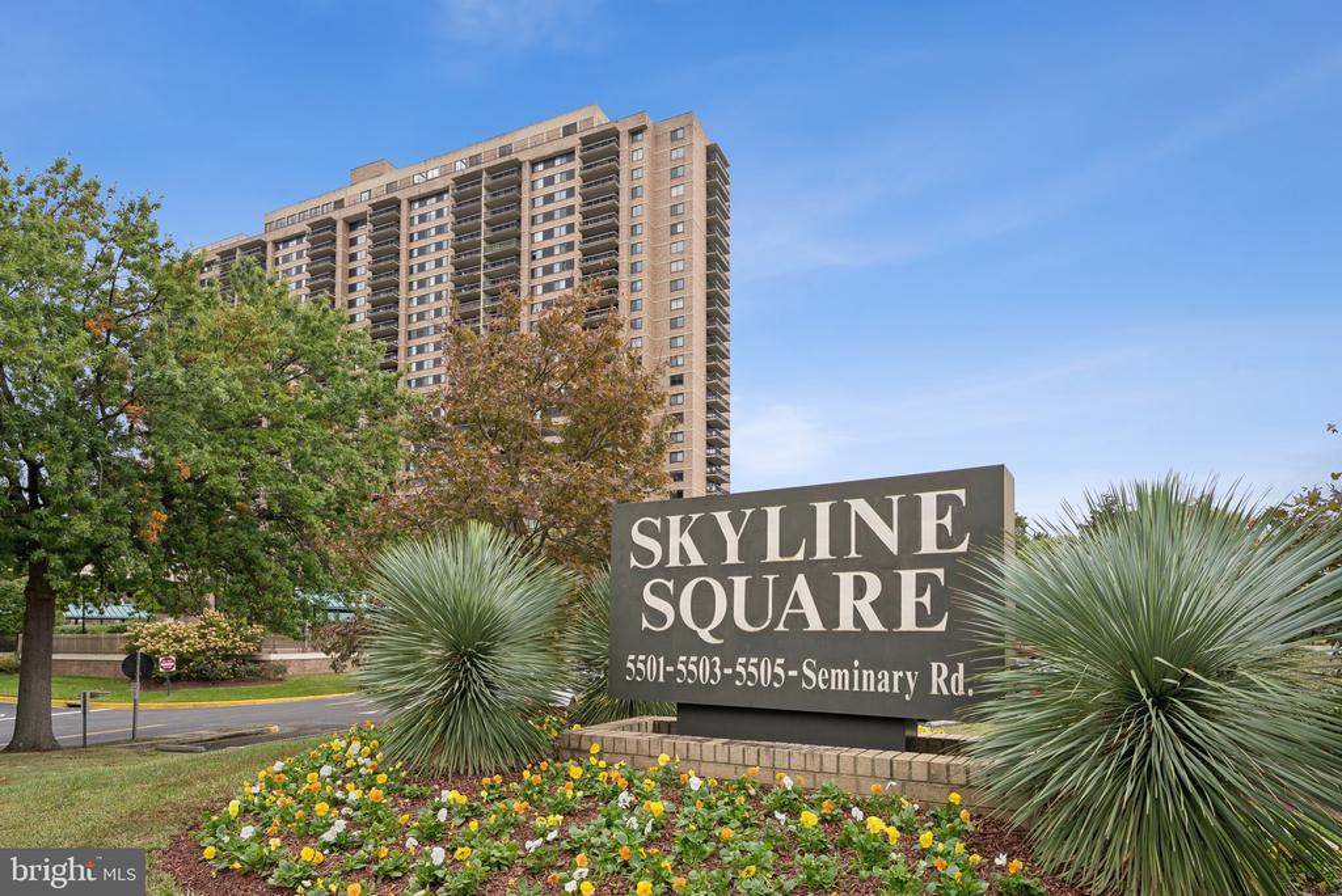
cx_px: 671
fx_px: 671
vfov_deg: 67.5
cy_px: 448
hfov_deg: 90.0
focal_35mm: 18
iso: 80
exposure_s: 1/100
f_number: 7.1
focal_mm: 18
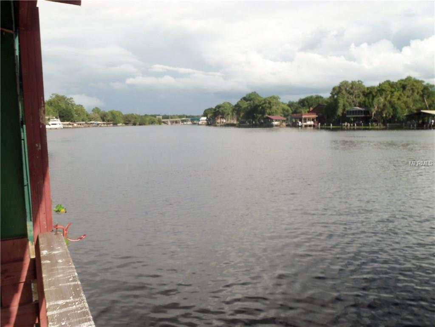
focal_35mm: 29
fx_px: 364
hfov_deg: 61.7
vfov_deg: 48.2
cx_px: 218
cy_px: 164
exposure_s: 1/160
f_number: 8.6
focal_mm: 5.2
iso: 80
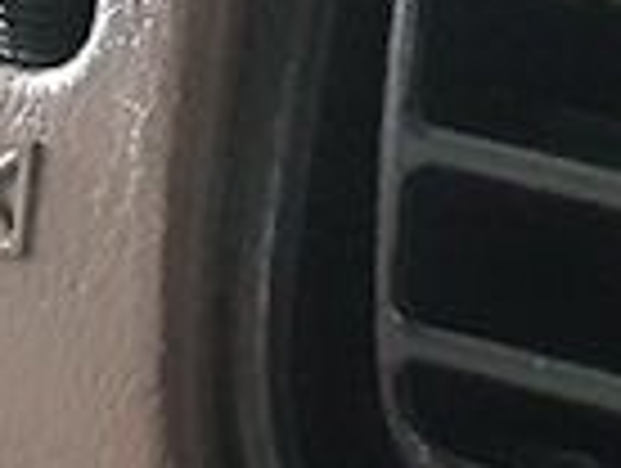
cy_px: -256
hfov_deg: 11.6
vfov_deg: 9.3
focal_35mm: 156
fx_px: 2803
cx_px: 1174
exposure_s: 1/20
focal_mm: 2.91
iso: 640
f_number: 1.9
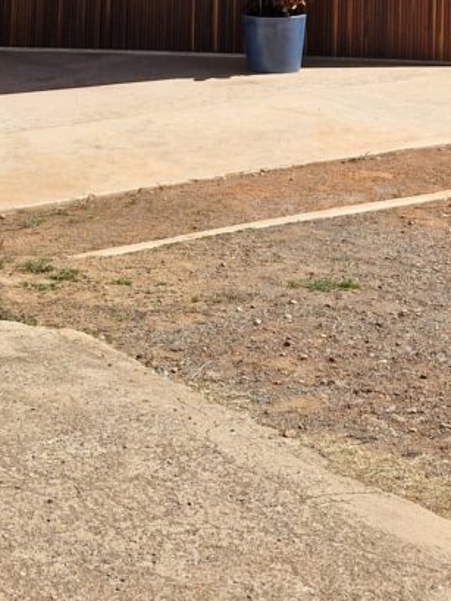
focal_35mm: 80
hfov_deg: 18.4
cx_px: 282
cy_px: -294
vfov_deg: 20.8
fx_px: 1389
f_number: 1.8
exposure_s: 1/1788
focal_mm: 5.54
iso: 50
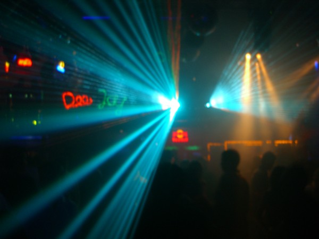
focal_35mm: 38
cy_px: 120
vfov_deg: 37.7
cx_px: 160
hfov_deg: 49.0
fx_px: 350
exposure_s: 1/8
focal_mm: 7.9
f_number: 2.8
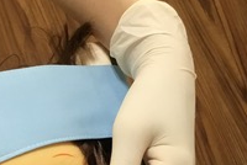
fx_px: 708
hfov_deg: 19.6
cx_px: 46
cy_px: 246
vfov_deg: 12.7
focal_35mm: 103
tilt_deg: -65.5
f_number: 2.4
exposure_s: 1/30
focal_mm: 3.3
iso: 32
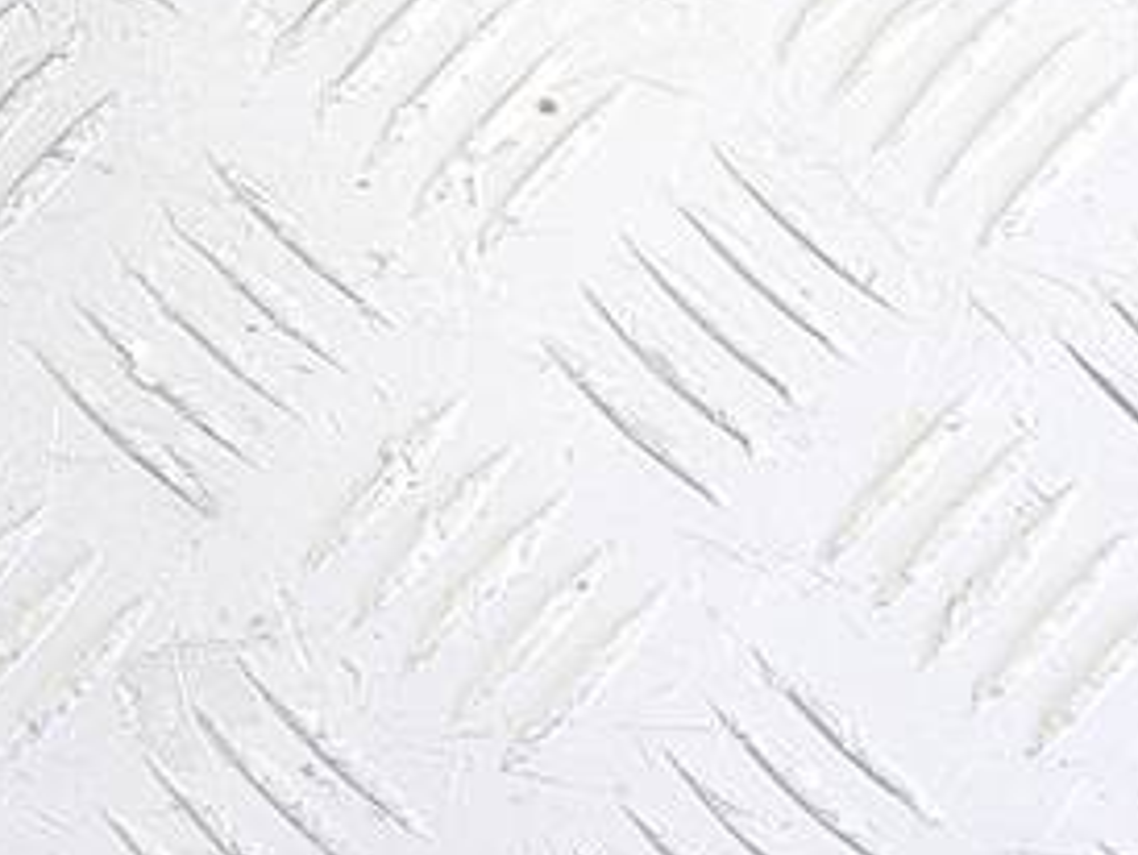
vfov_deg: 13.7
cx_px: -623
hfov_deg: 17.8
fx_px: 3192
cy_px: -656
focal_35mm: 97
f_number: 1.7
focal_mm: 4.2
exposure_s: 1/100
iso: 64
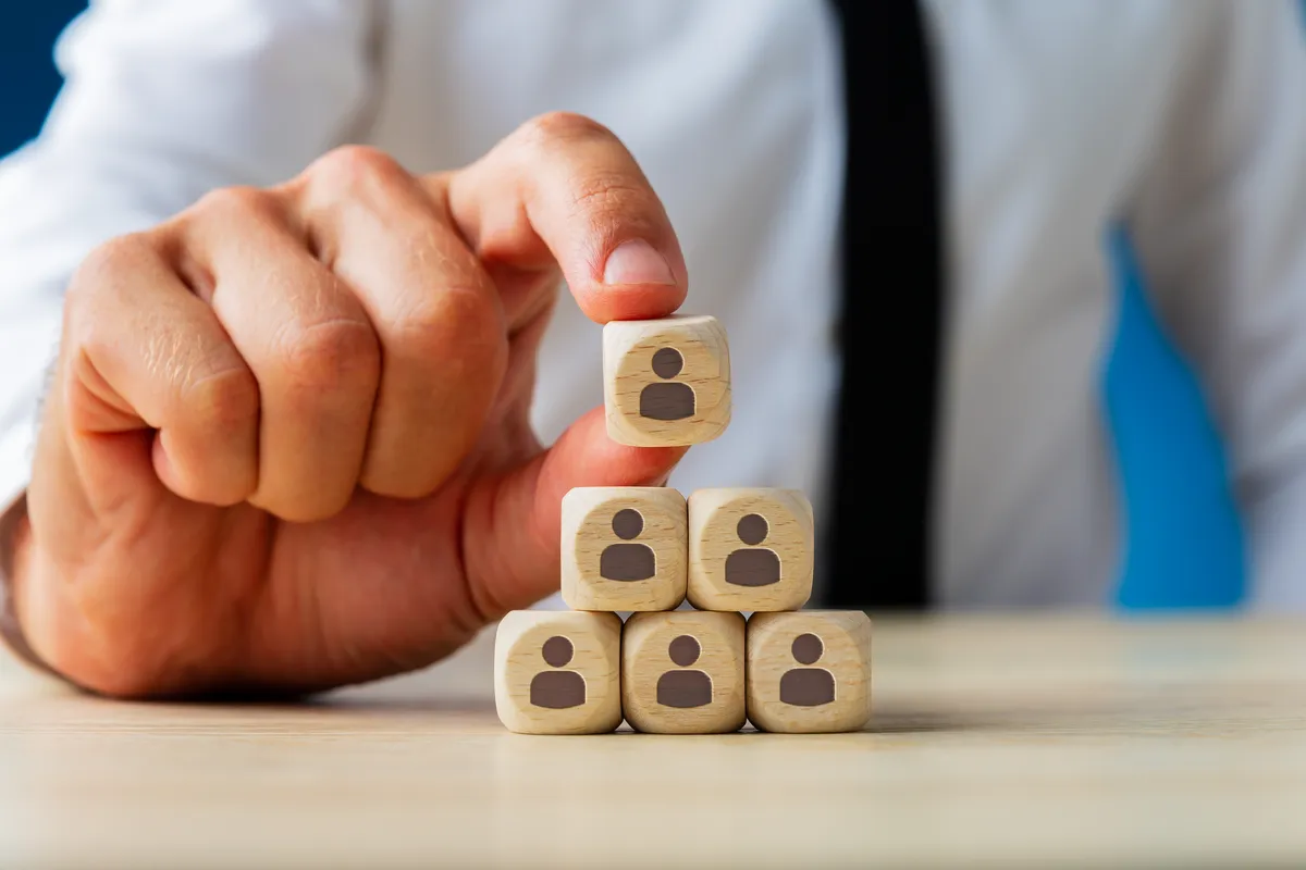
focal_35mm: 70
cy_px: 435
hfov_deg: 28.8
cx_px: 653
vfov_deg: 19.5
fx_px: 2539
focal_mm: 70
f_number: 8
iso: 100
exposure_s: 1/160
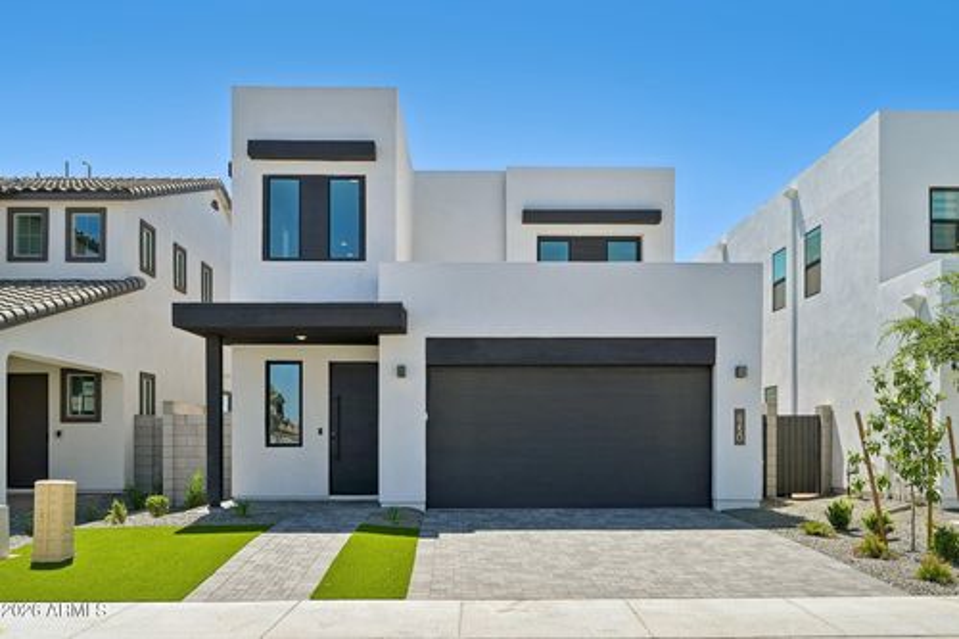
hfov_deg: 61.9
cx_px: 480
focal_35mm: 30
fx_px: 799
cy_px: 320
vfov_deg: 43.6
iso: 100
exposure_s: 1/400
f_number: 8
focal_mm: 30
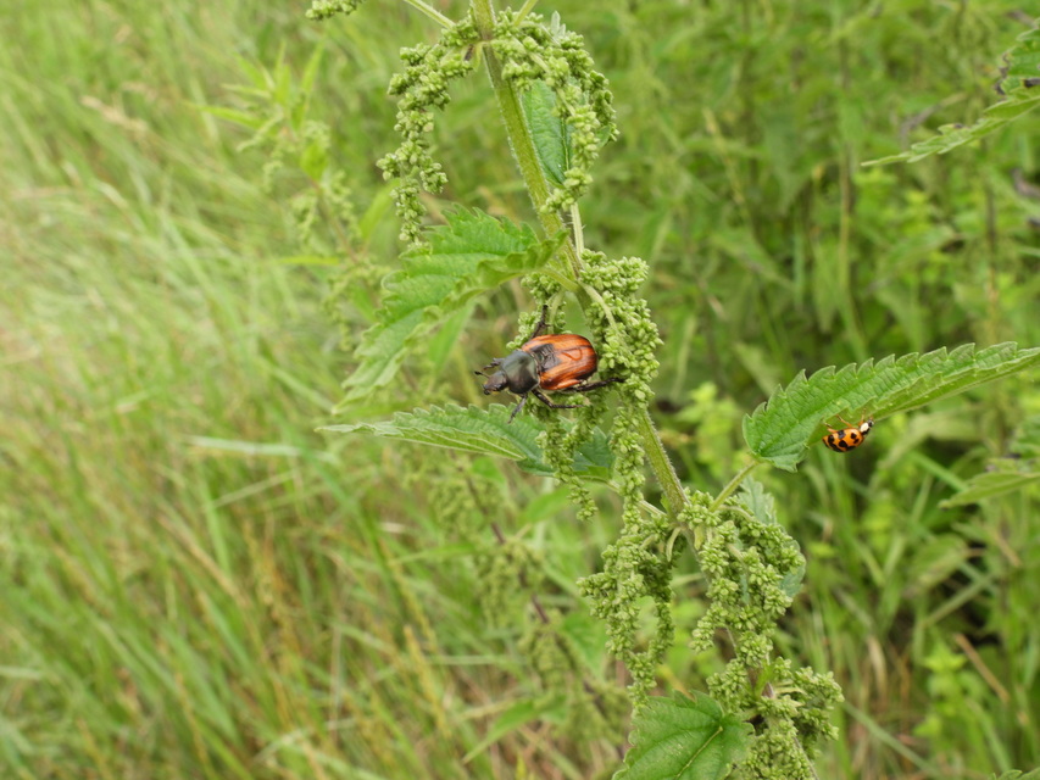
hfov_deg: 38.2
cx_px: 520
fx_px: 1502
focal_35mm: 50
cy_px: 390
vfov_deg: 29.1
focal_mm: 8.9
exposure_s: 1/160
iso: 100
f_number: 5.6
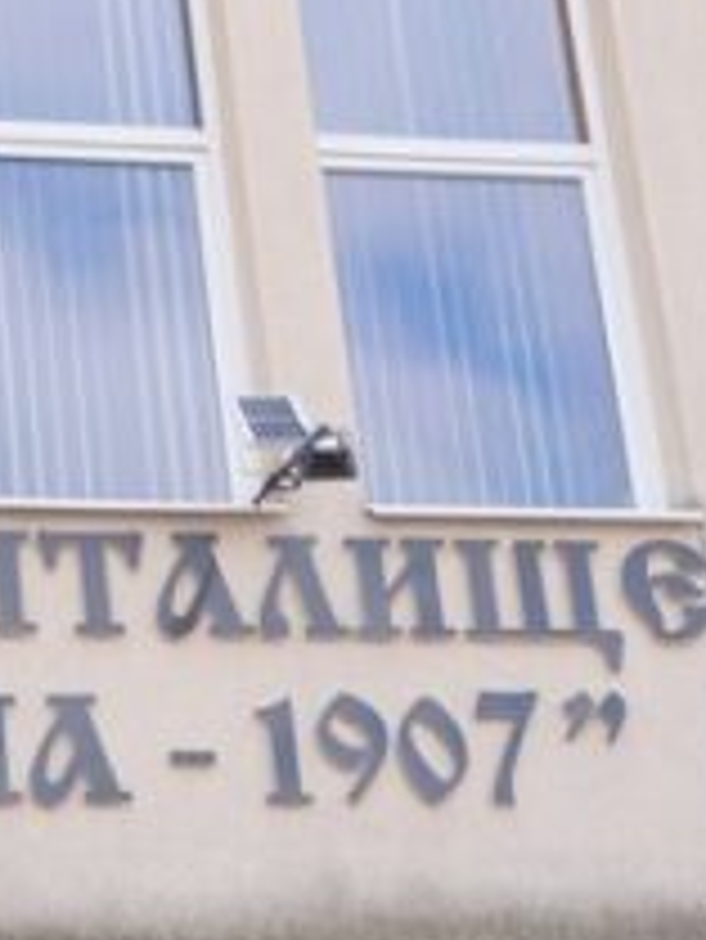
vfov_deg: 15.4
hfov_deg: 11.3
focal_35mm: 128
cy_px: 504
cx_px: -220
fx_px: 3477
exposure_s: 1/400
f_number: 5
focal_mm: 26.9
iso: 400
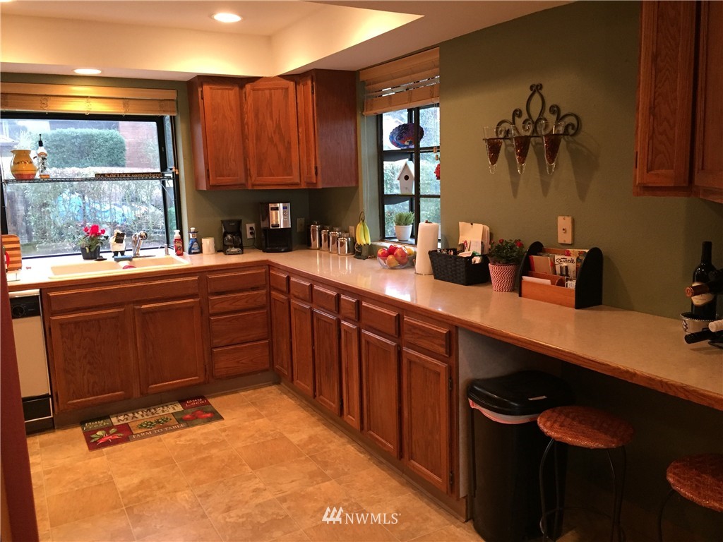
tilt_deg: -8.2
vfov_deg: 48.2
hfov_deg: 61.7
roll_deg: +0.3
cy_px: 271
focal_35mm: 29
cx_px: 362
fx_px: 606
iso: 125
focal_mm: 4.15
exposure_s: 1/30
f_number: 2.2
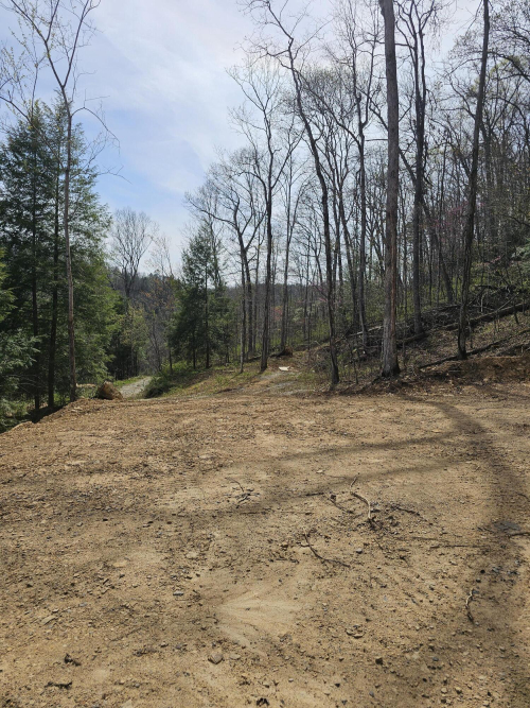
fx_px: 470
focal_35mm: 23
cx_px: 265
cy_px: 354
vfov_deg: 73.9
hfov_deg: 58.9
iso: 10
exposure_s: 1/1361
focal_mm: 6.3
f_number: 1.7
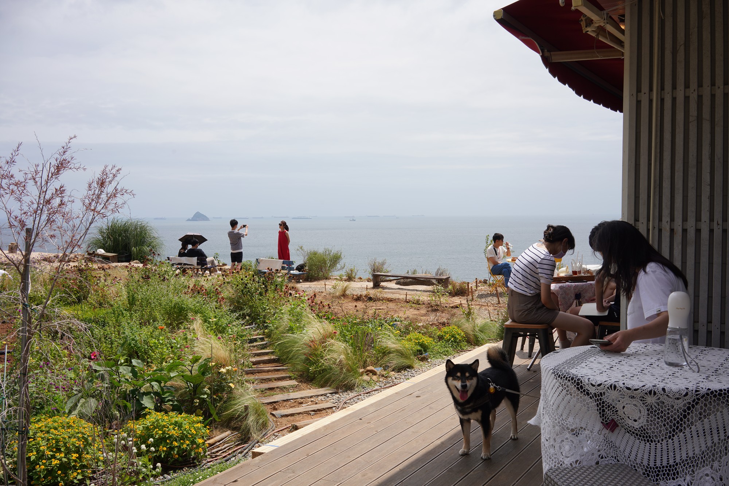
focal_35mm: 35
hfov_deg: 54.4
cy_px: 243
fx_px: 709
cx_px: 364
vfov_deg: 37.9
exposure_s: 1/125
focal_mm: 35
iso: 100
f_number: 13
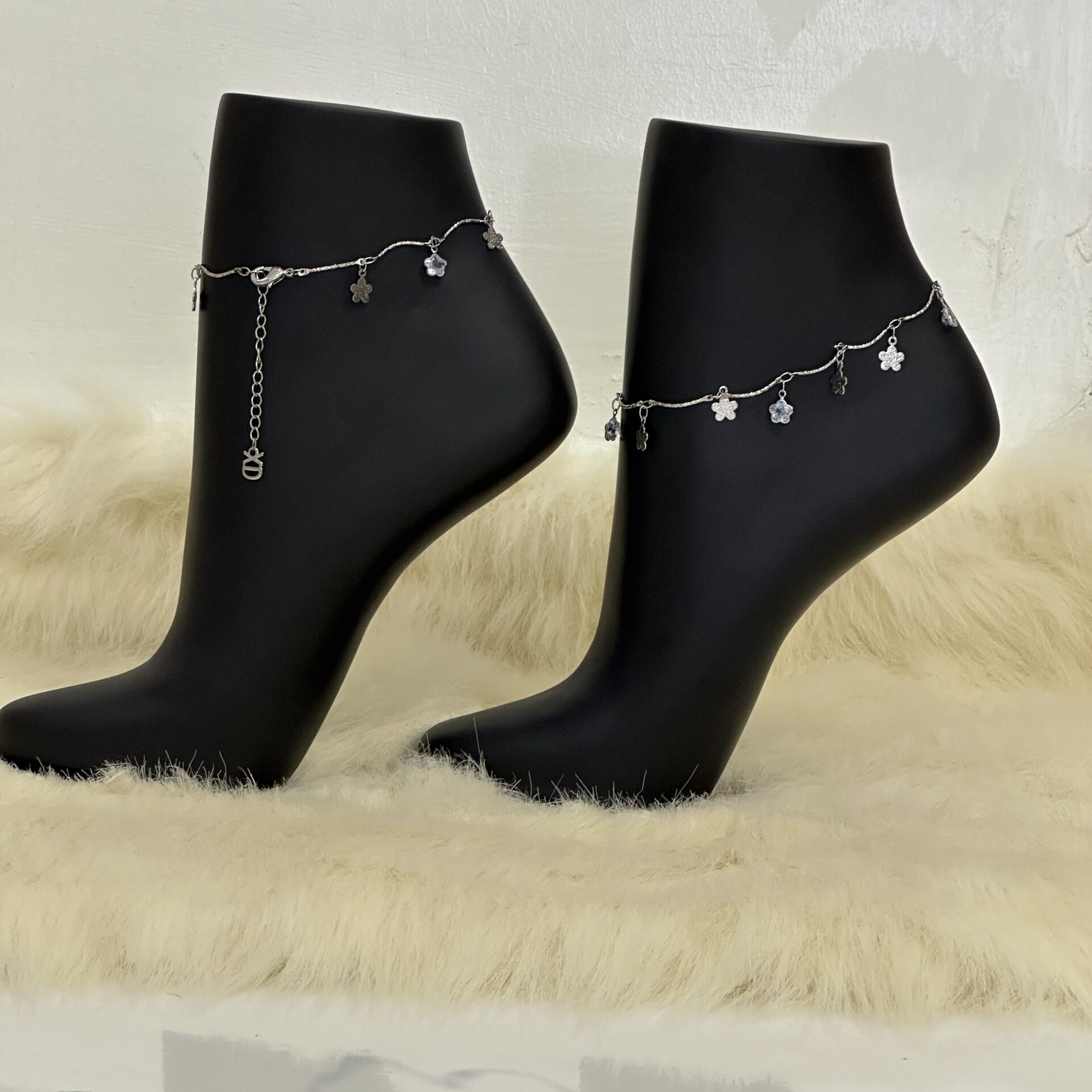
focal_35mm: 91
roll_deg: -3.0
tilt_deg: -4.0
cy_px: 484
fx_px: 3248
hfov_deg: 19.1
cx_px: 546
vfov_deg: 19.1
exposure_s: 1/65
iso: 250
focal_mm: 9
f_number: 2.8
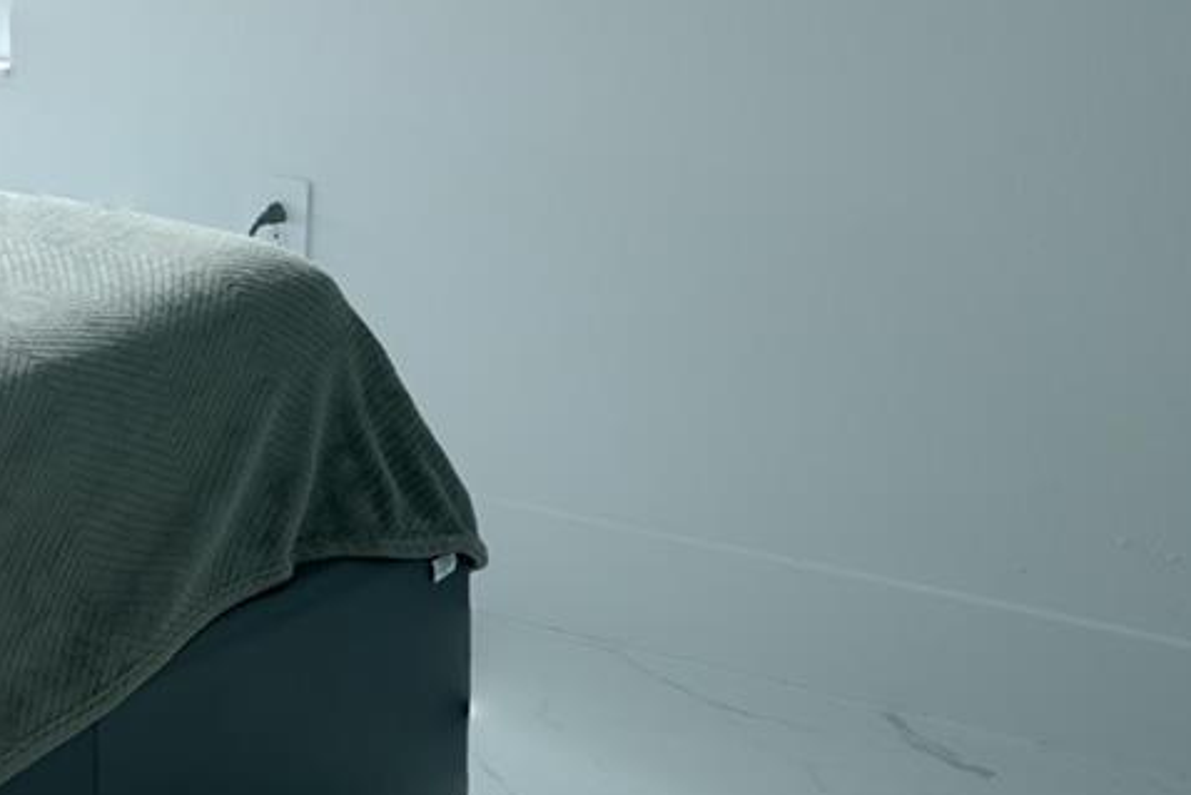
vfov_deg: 13.4
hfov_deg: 18.1
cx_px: -728
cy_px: -331
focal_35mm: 97
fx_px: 3210
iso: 125
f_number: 9
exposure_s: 2
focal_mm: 29
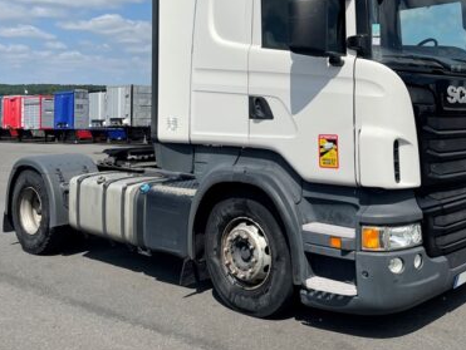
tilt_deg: +1.9
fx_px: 566
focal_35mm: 42
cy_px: 95
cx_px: 288
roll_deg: -0.7
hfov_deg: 44.4
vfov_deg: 33.8
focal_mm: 4.2
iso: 32
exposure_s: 1/6494
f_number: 1.6
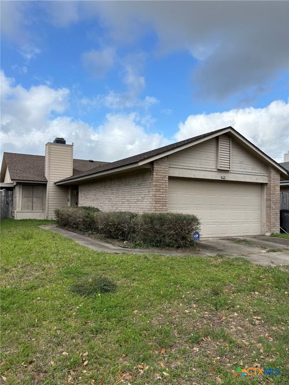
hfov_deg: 53.0
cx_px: 144
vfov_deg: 67.3
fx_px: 290
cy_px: 192
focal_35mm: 26
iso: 50
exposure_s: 1/2933
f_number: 1.6
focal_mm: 5.96
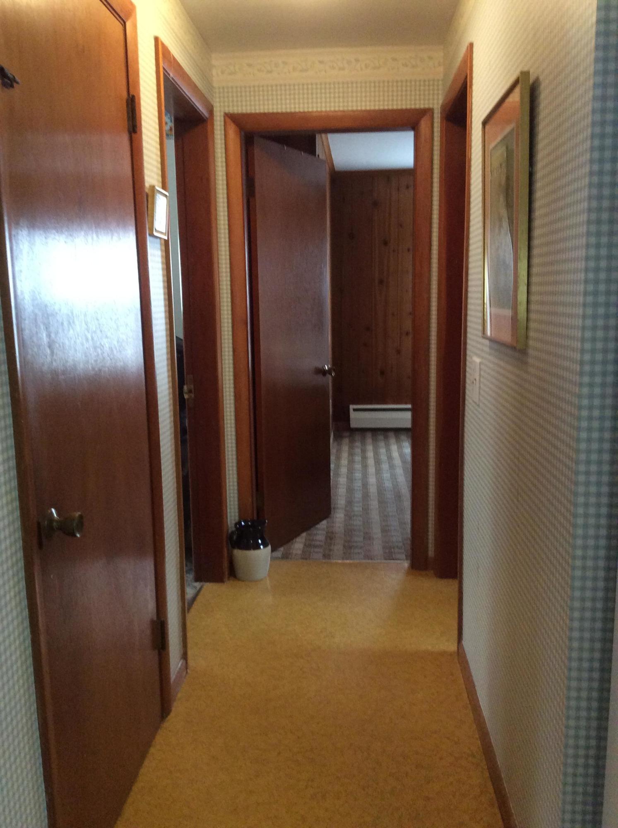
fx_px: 764
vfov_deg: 56.9
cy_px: 414
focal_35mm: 32
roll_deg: +1.7
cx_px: 309
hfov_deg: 44.0
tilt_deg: -11.3
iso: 200
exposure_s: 1/24
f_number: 2.4
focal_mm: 3.3
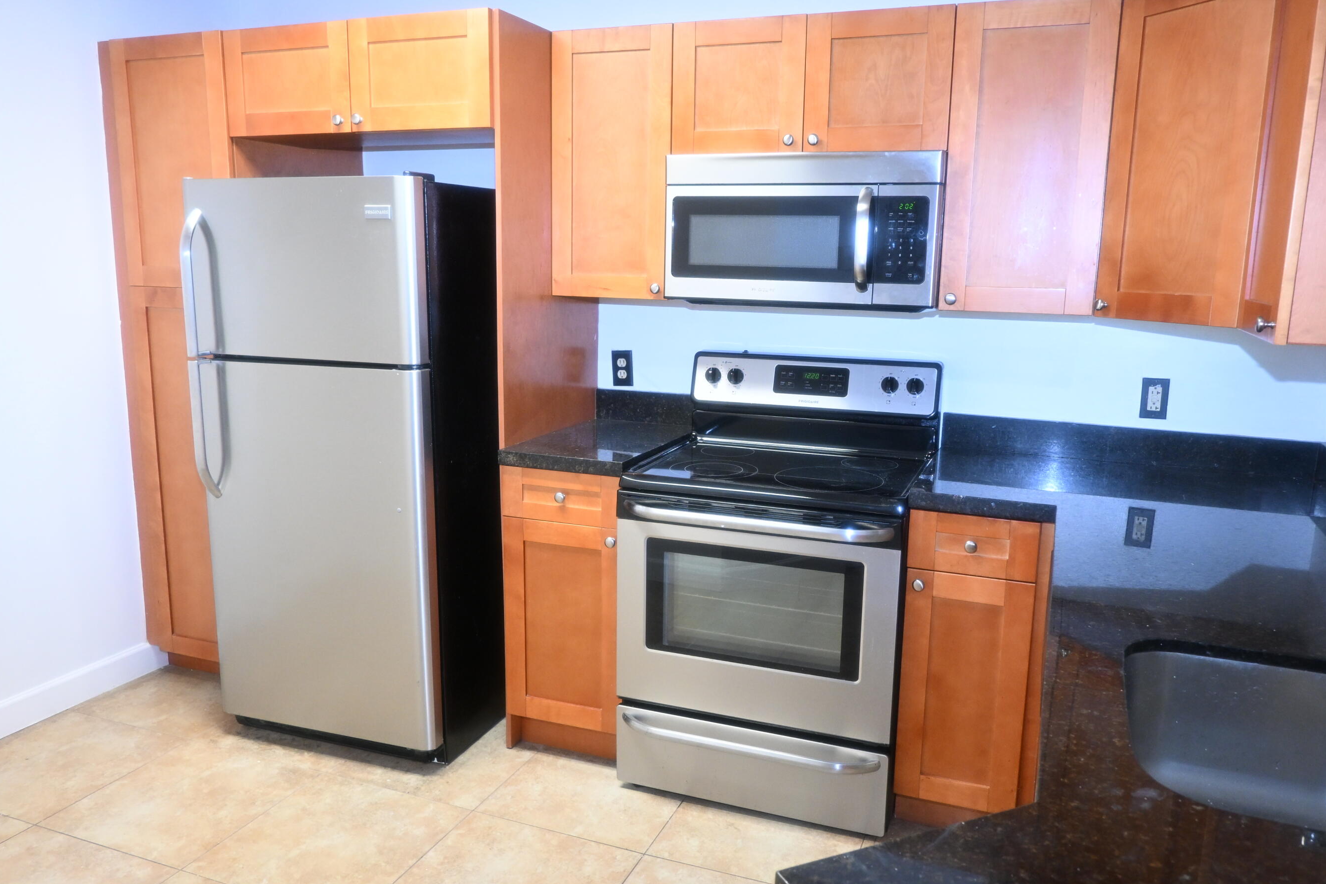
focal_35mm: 27
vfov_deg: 47.9
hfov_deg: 67.4
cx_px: 677
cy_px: 453
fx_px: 994
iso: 1400
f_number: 4.5
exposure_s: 1/25
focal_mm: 16
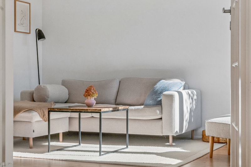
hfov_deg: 29.9
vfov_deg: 20.2
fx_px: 470
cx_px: 126
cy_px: 84
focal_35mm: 68
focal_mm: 45
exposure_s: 1/200
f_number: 10
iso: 200
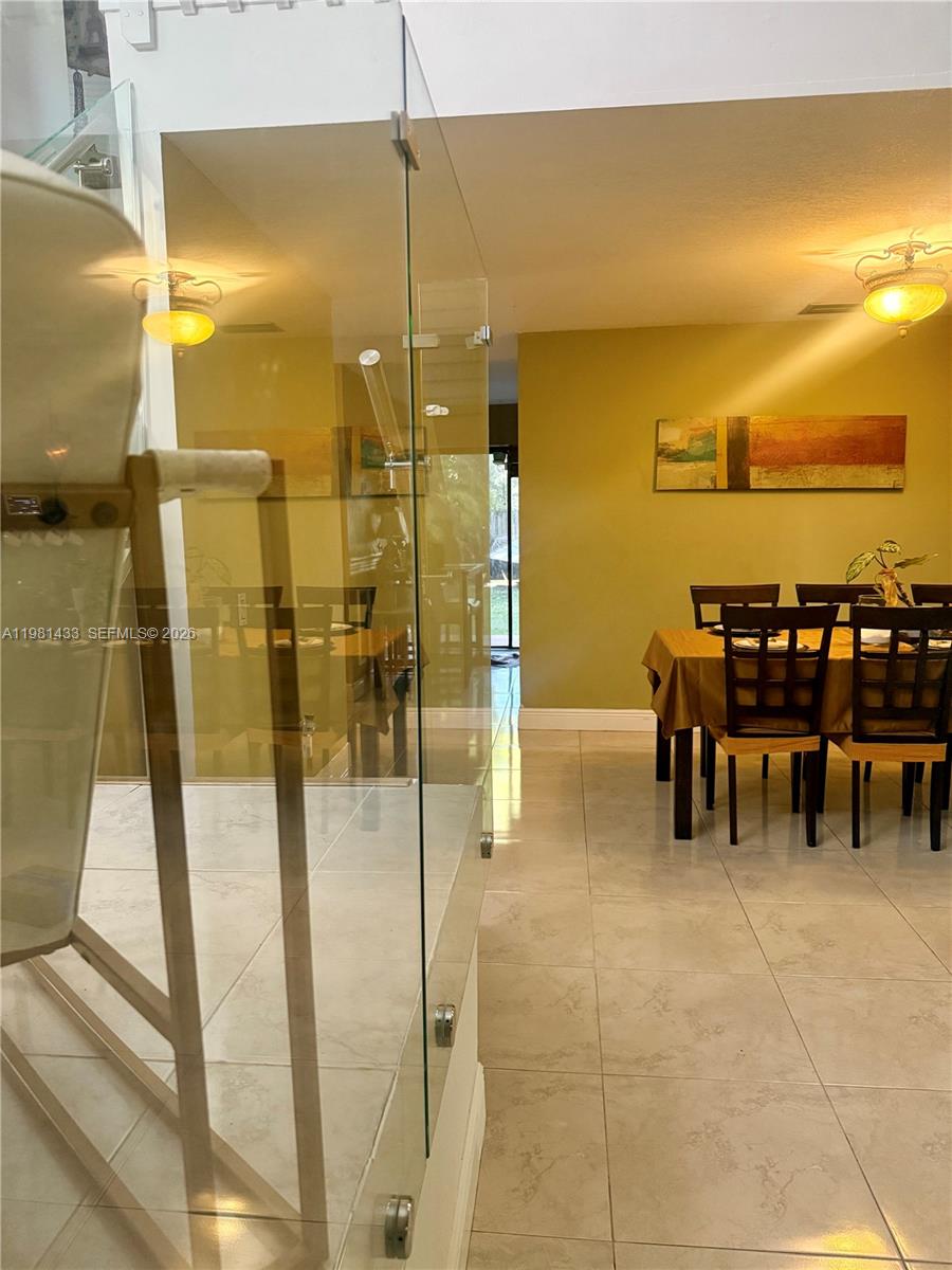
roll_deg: +0.9
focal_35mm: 24
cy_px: 635
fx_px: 880
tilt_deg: -6.8
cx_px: 476
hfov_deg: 56.8
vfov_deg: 71.6
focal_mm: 6.76
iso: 500
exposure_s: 1/60
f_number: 1.78
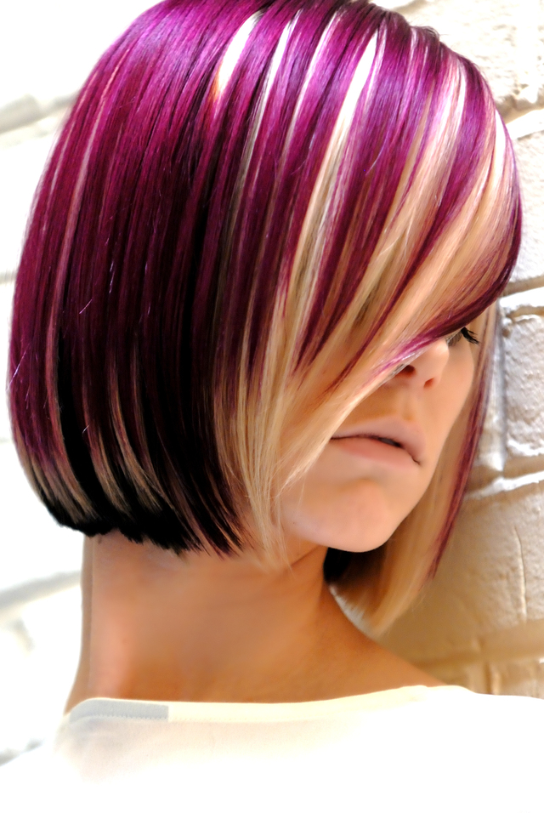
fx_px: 5932
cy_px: 406
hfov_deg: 5.3
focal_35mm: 262
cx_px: 272
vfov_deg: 7.8
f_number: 2.8
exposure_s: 1/40
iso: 400
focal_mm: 175
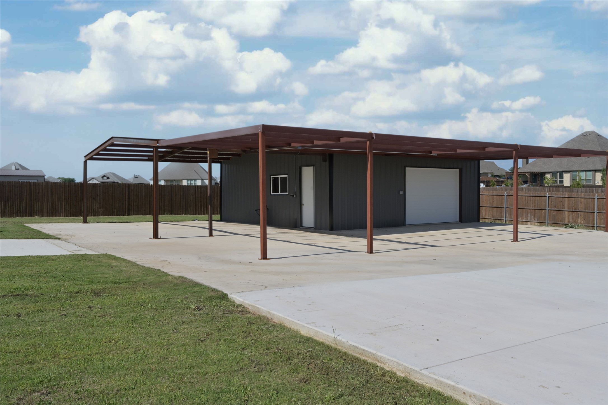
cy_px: 202
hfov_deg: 61.9
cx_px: 304
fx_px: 507
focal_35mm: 30
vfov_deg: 43.6
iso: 200
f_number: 14
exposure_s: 1/800
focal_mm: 30
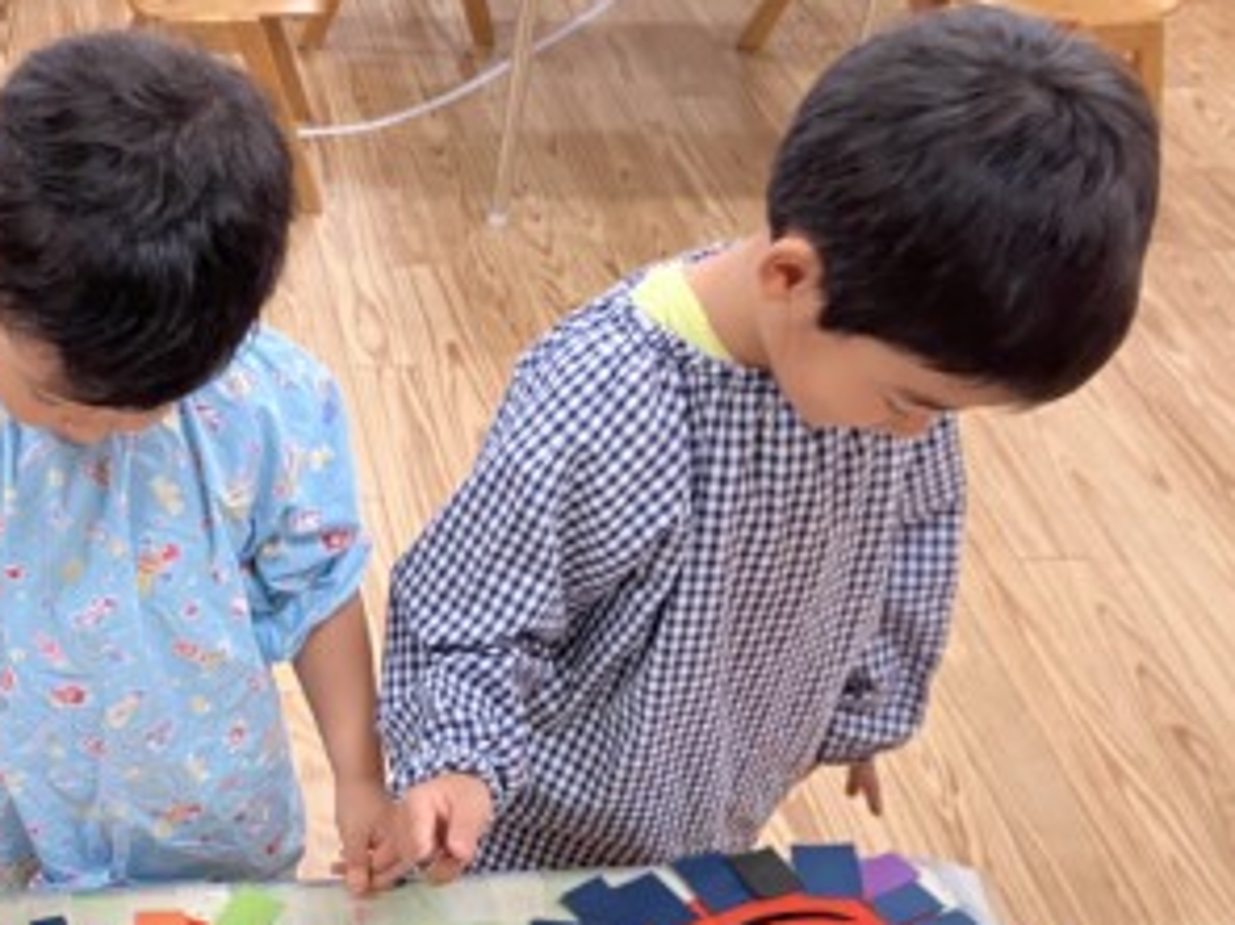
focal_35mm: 57
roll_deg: -1.8
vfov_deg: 25.3
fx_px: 2033
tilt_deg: -41.3
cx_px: 121
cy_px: 724
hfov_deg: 32.1
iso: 80
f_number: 1.8
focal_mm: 3.99
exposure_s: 1/60
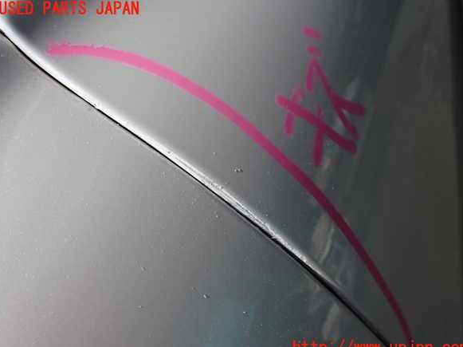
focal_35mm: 31
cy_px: 179
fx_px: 414
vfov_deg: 45.4
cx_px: 233
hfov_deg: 58.4
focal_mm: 5.4
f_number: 9
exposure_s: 1/160
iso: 100
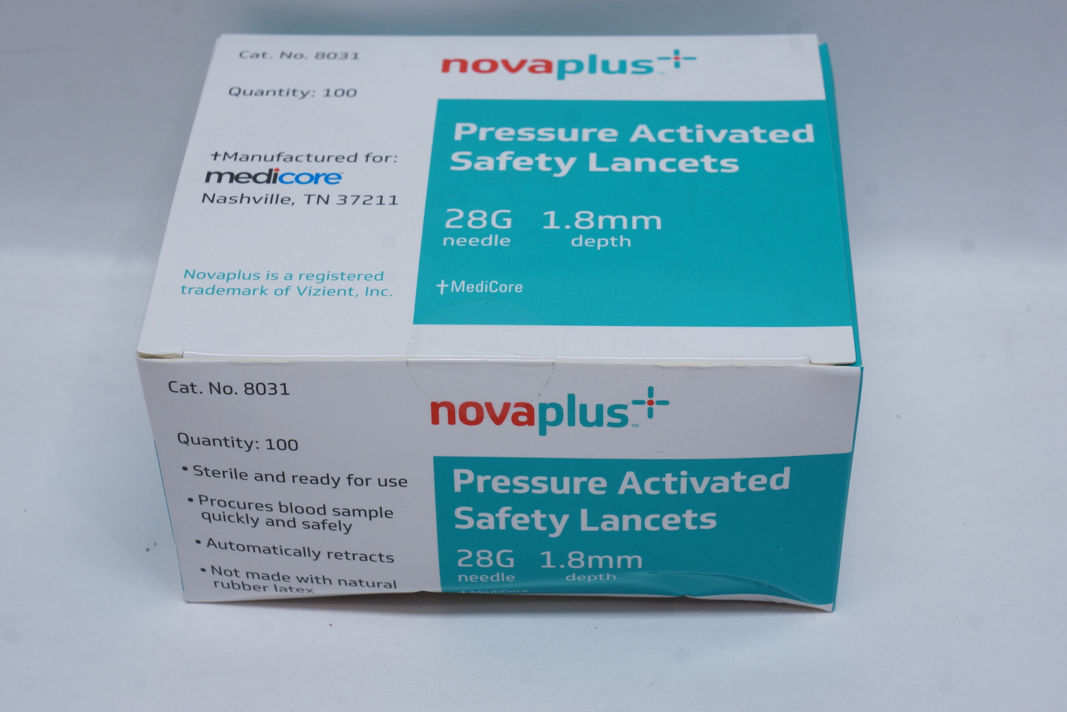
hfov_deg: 30.1
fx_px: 1986
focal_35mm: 67
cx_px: 541
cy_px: 359
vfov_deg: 20.3
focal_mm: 44
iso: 400
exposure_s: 1/20
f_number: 11
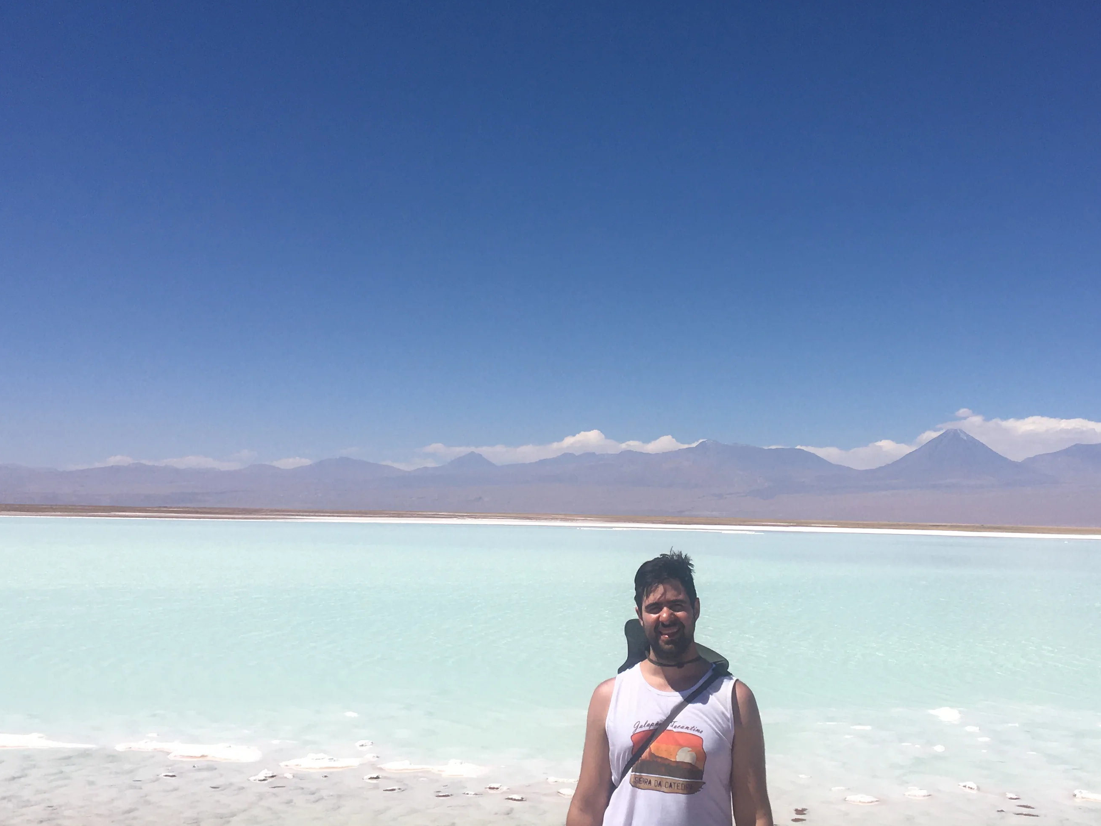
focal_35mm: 45
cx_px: 663
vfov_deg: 32.2
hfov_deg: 41.9
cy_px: 366
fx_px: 1431
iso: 25
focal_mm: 4.15
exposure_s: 1/3663
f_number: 2.2
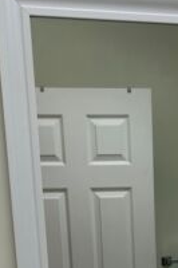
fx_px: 535
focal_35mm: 72
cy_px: 342
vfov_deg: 24.7
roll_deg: +2.3
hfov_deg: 18.6
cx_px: 158
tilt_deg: -11.9
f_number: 1.5
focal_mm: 5.7
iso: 50
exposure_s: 1/894
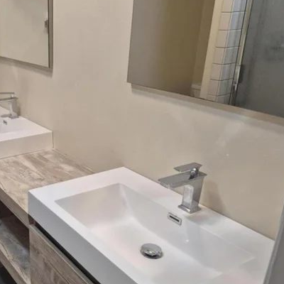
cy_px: 165
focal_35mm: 38
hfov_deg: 40.9
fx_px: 353
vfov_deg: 43.7
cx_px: 34
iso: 160
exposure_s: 1/120
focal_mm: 5.4
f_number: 1.8
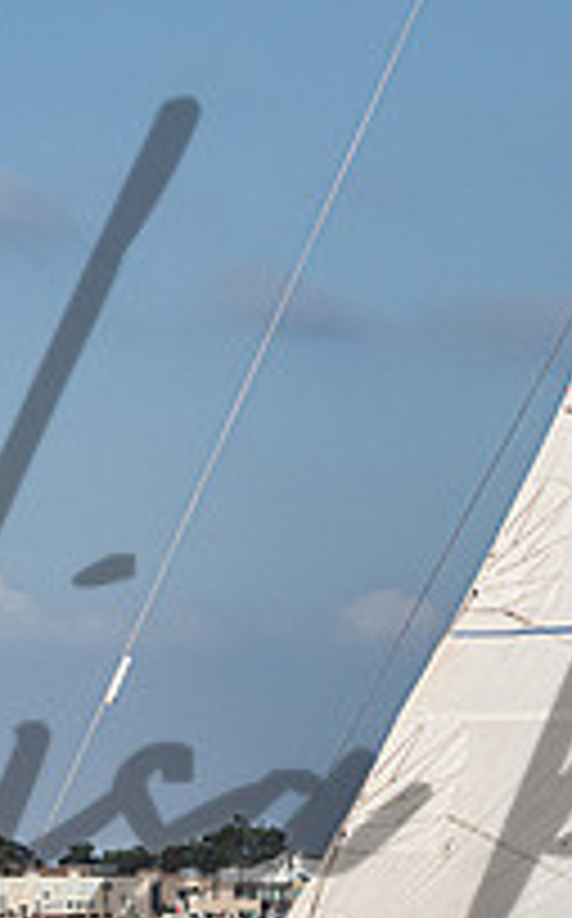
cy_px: 852
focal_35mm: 430
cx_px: 611
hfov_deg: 3.0
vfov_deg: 4.9
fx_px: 10756
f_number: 5.6
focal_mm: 125
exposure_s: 1/6400
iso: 400
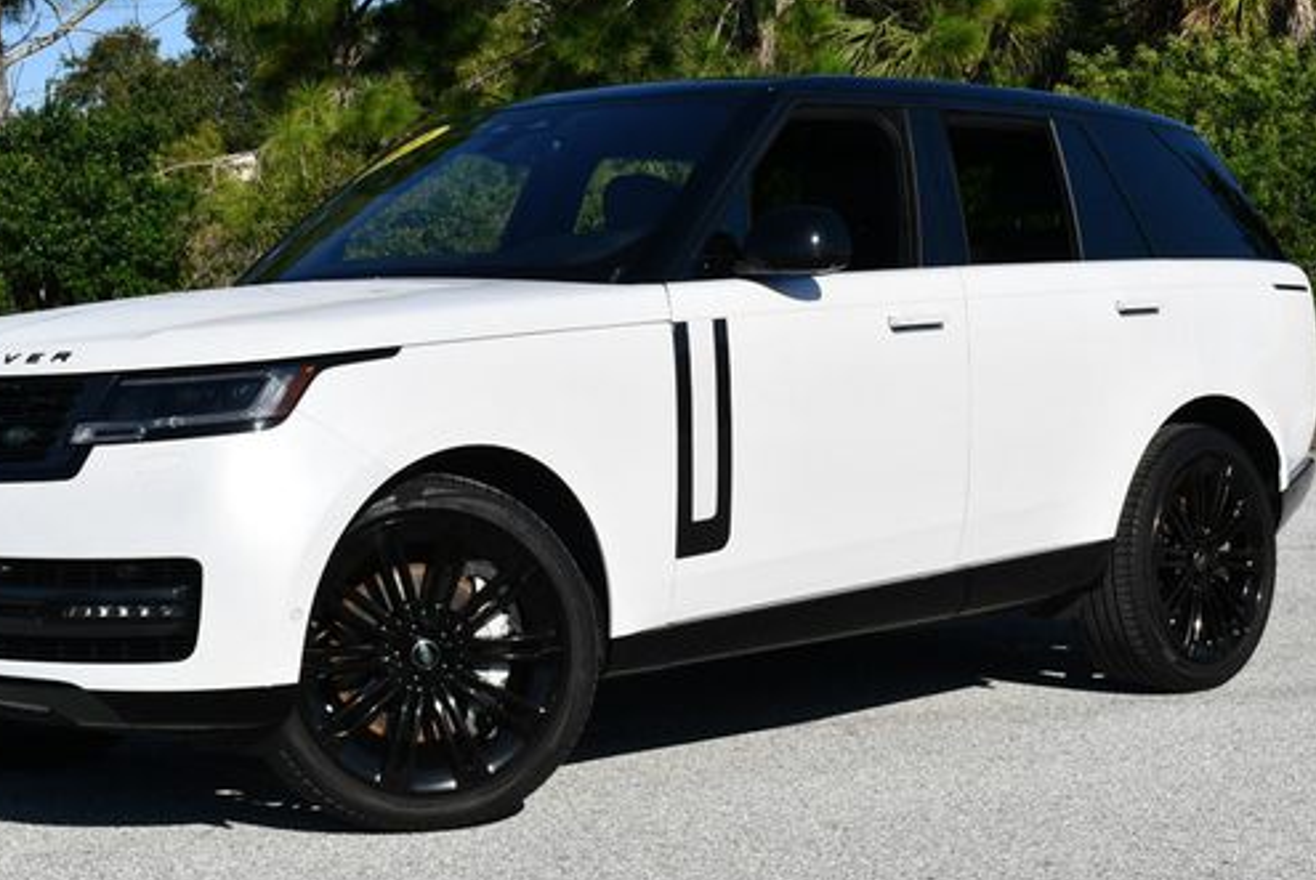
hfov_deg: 26.9
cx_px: 556
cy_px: 380
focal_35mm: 75
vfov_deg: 18.2
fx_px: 2744
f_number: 9
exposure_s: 1/320
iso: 100
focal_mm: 29
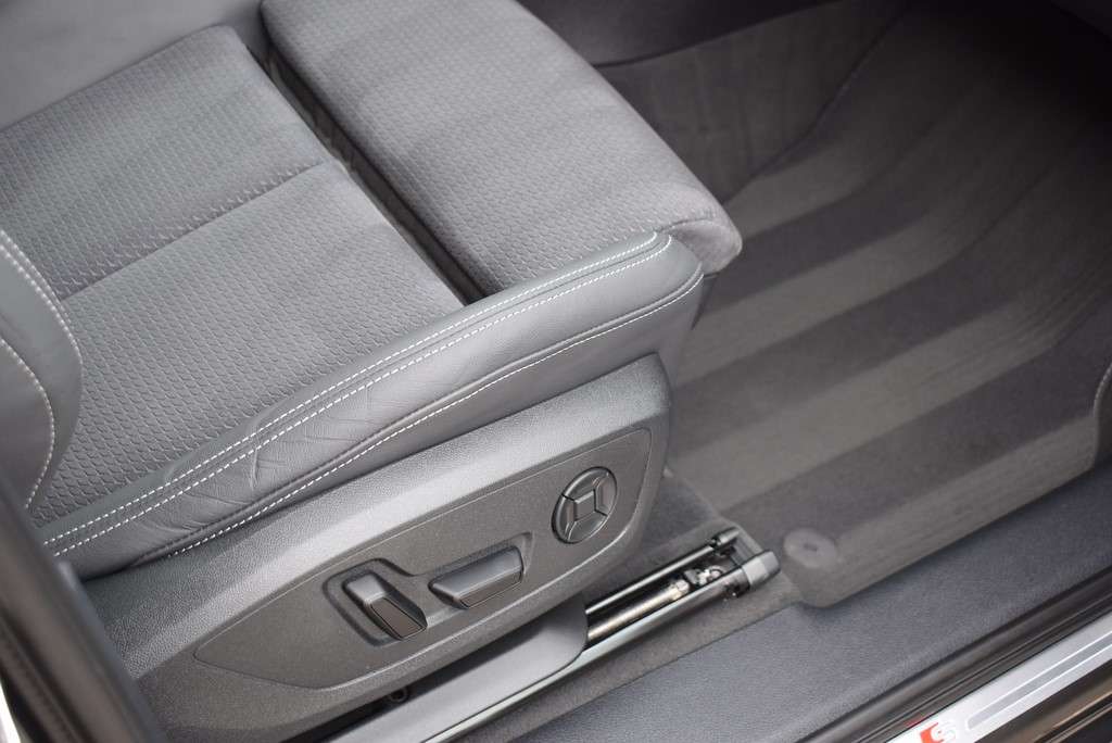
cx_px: 556
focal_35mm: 48
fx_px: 1483
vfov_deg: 28.1
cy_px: 372
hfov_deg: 41.1
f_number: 5
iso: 400
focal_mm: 32
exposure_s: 1/100
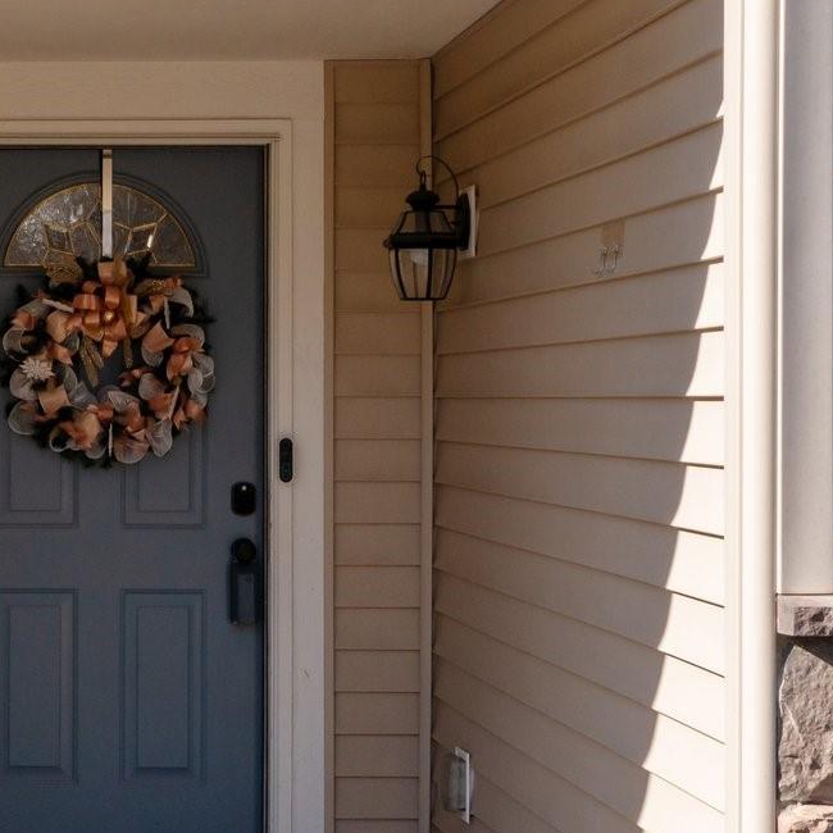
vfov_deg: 23.1
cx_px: -72
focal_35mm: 75
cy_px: 454
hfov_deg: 21.9
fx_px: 2042
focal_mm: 10.26
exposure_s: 1/400
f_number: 5.6
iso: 100
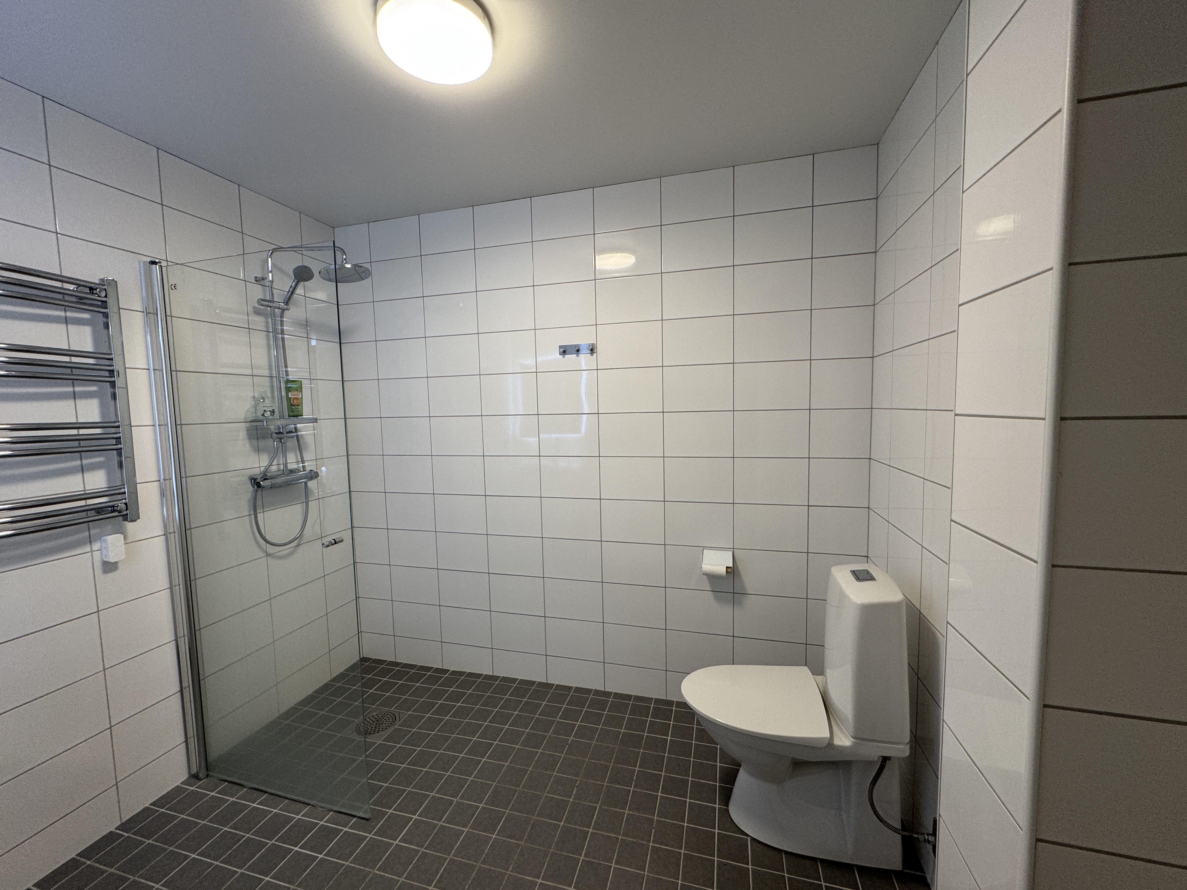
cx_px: 594
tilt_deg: -3.9
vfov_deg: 85.7
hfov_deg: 102.1
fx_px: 480
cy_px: 445
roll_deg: +0.8
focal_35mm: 14
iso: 100
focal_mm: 2.22
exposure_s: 1/100
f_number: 2.2
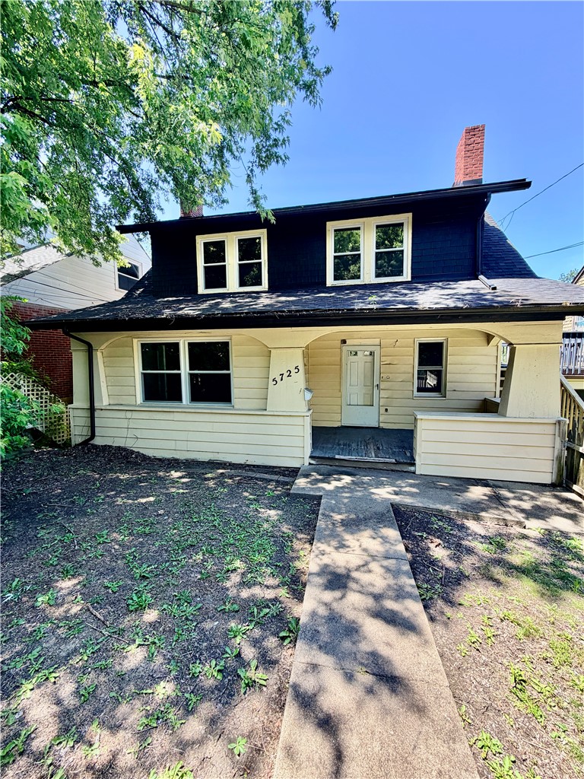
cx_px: 292
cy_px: 390
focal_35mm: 14
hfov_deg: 85.7
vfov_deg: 102.1
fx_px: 315
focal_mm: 2.22
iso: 50
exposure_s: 1/264
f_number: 2.2
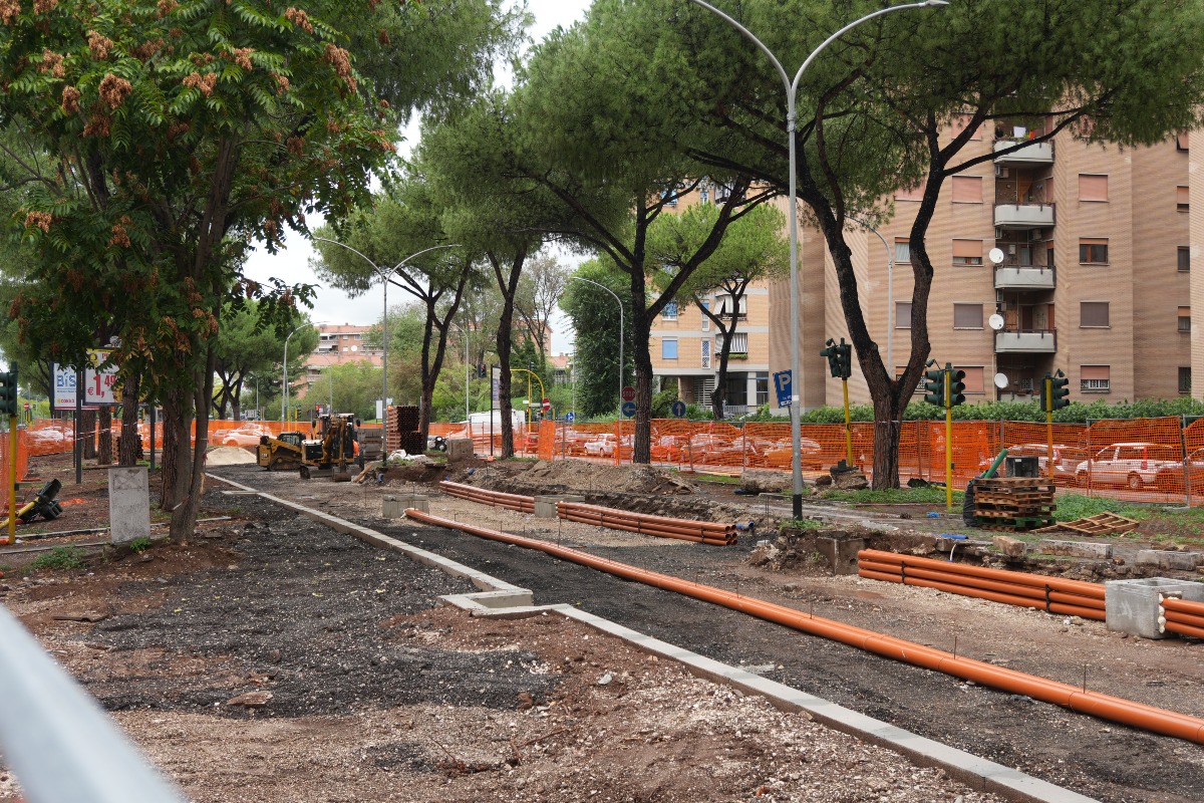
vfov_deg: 31.9
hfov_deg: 46.4
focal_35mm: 42
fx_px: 1405
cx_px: 602
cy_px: 402
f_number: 4.5
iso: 125
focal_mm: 28
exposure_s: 1/160
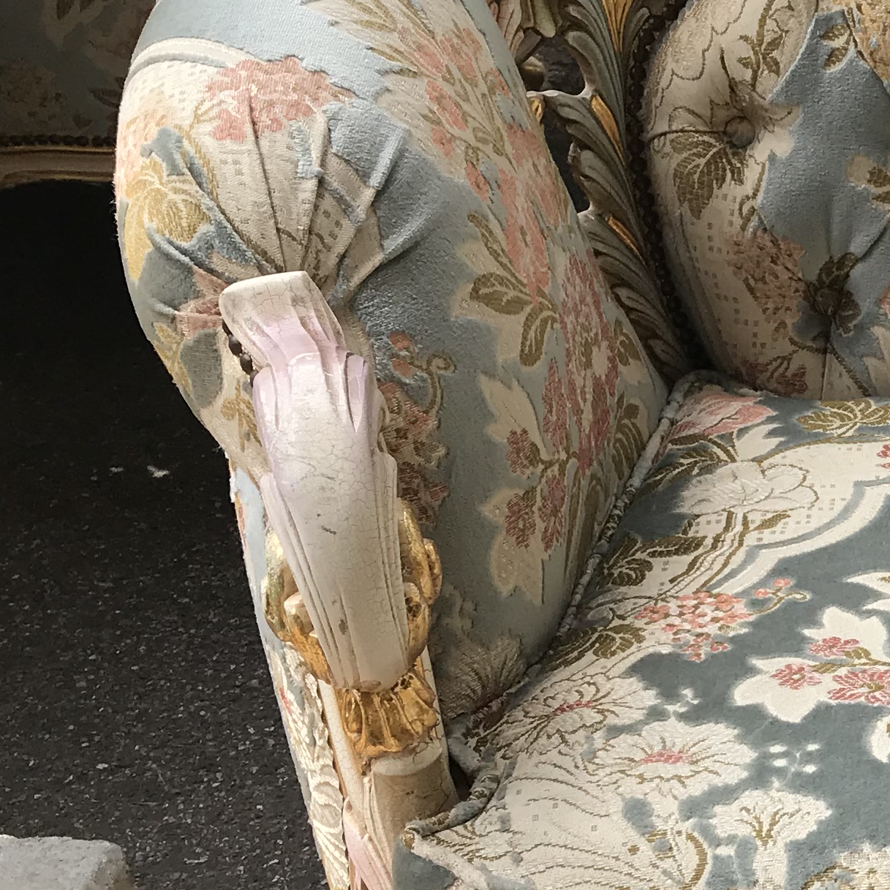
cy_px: 501
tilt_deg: -34.0
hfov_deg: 19.8
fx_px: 2385
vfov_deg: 21.1
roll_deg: -3.5
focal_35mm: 82
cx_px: 1074
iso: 20
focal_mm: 3.99
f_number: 1.8
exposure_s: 1/1126
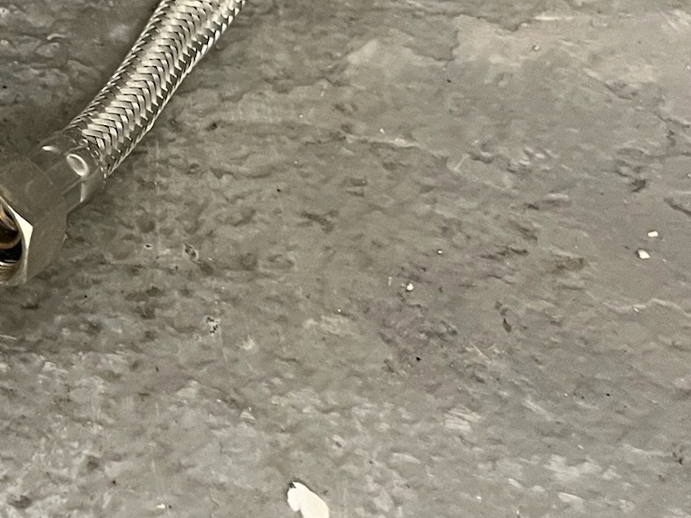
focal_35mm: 70
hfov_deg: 26.4
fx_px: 1398
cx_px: 15
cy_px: 115
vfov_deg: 20.8
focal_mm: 5.1
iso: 640
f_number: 1.6
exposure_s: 1/33
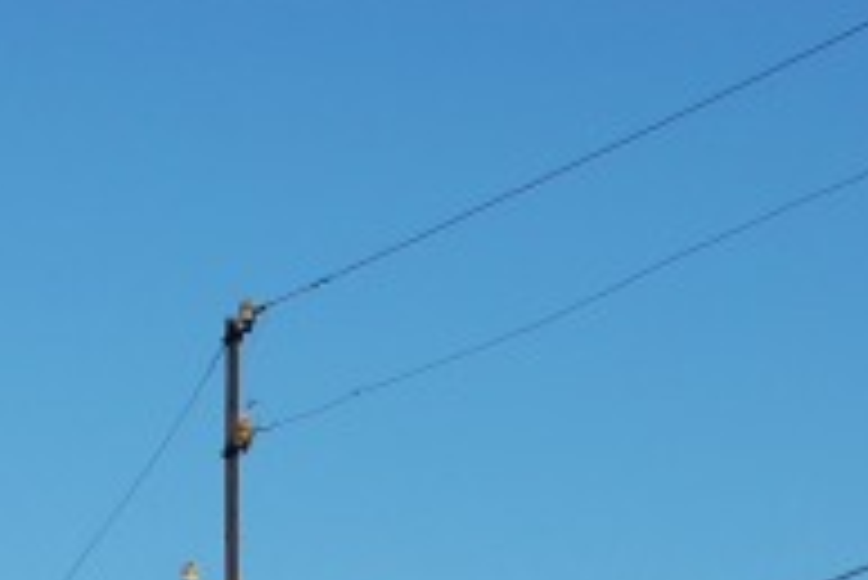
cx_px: 396
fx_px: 3450
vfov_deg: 8.6
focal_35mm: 143
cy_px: 1508
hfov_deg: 14.3
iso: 100
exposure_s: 1/160
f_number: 6.3
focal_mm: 18
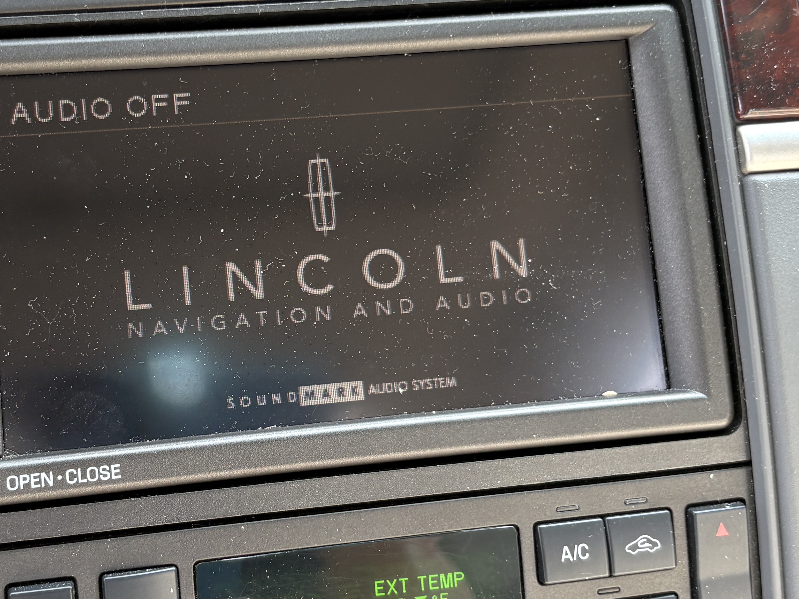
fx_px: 1339
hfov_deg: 33.0
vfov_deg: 25.2
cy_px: 246
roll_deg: +3.4
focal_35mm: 58
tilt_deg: -14.7
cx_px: 280
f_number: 1.6
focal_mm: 5.96
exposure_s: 1/92
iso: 64
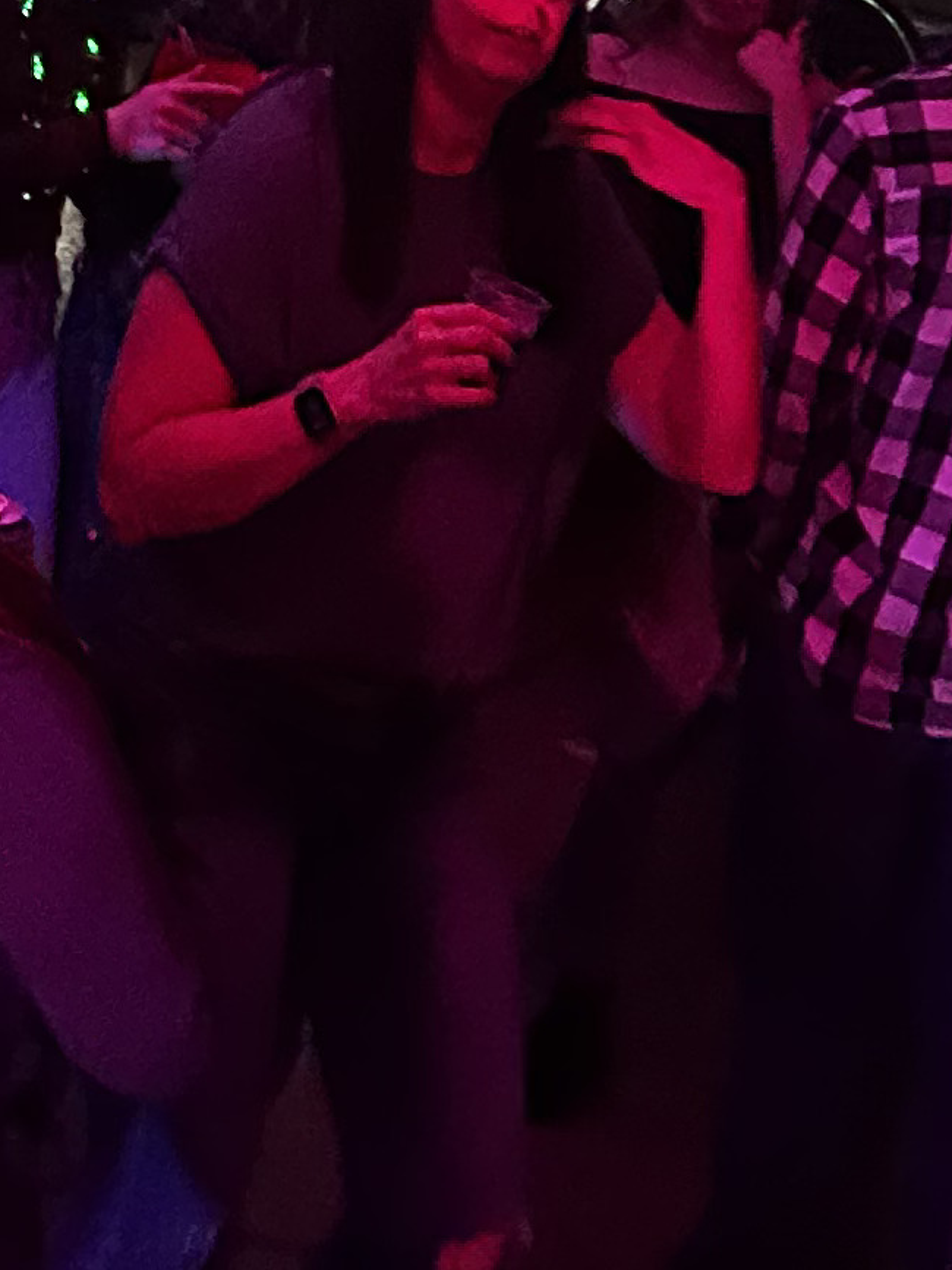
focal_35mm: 121
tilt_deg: +3.6
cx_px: -719
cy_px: -1182
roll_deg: -12.7
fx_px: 4435
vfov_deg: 14.0
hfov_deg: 11.4
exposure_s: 1/54
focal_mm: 5.7
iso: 500
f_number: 1.5
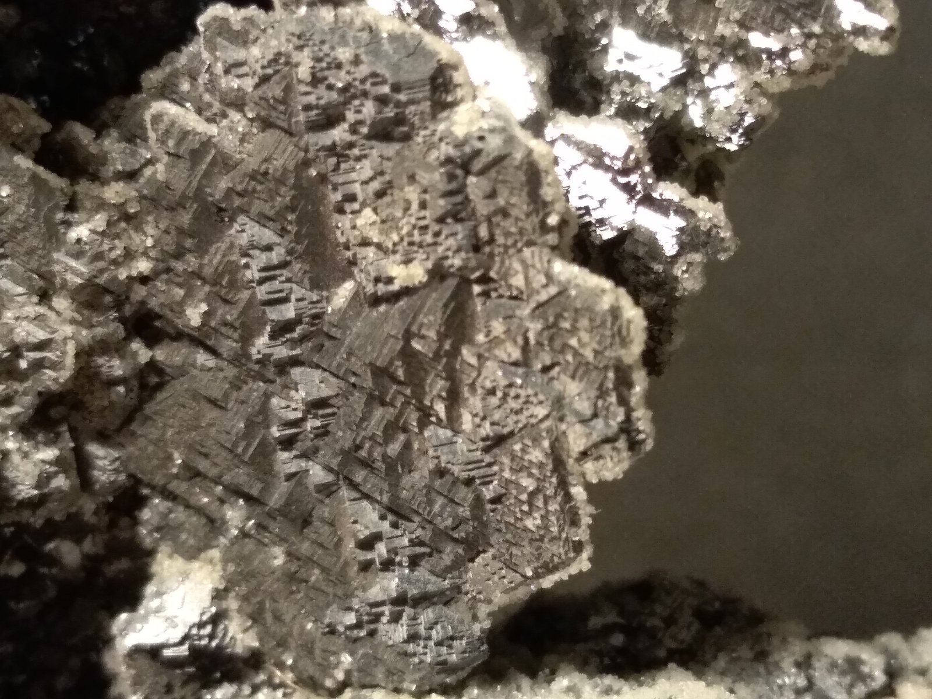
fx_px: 700
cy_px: 350
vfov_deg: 53.1
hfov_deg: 67.3
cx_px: 466
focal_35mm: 26
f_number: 2
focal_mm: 3.54
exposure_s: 1/30
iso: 358
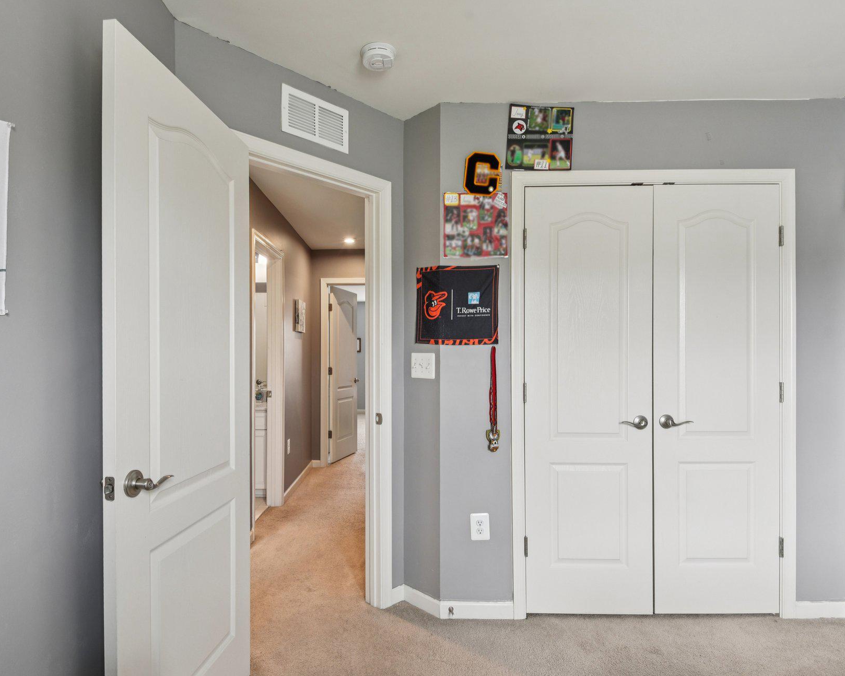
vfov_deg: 70.8
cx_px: 391
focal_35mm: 19
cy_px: 356
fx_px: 475
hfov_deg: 83.1
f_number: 8
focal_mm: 16
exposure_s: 1/30
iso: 400
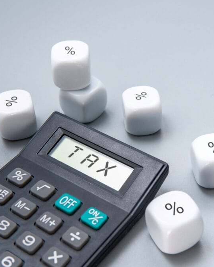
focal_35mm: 64
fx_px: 507
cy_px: 134
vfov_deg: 29.6
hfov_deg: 23.5
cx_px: 169
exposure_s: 1/200
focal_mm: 30
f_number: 6.7
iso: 100
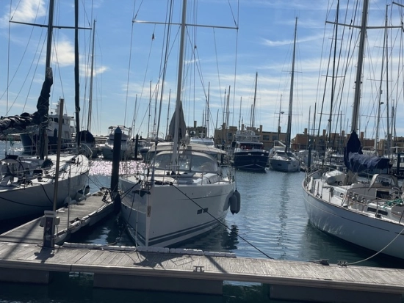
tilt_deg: -2.2
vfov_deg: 28.1
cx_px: 202
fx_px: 607
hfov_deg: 36.8
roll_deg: -3.4
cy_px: 152
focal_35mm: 52
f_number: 2
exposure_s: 1/5988
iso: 25
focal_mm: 6
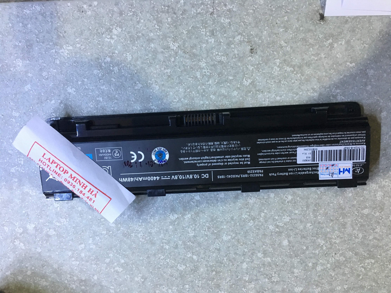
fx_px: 328
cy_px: 146
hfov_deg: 61.7
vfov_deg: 48.2
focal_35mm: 29
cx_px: 196
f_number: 2.2
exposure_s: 1/17
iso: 250
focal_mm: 4.15
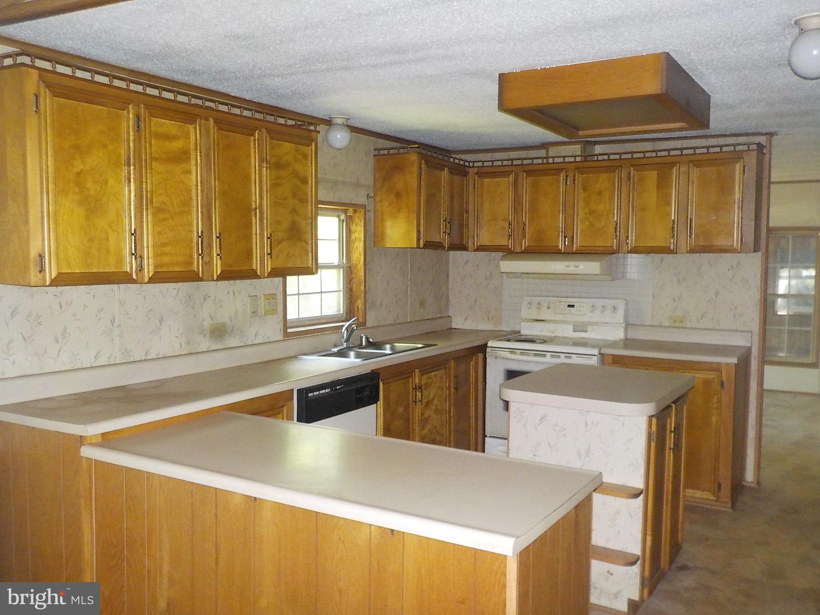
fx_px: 711
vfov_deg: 46.8
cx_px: 410
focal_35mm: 30
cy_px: 308
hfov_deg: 60.0
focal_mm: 4.1
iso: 450
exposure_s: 1/30
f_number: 3.3
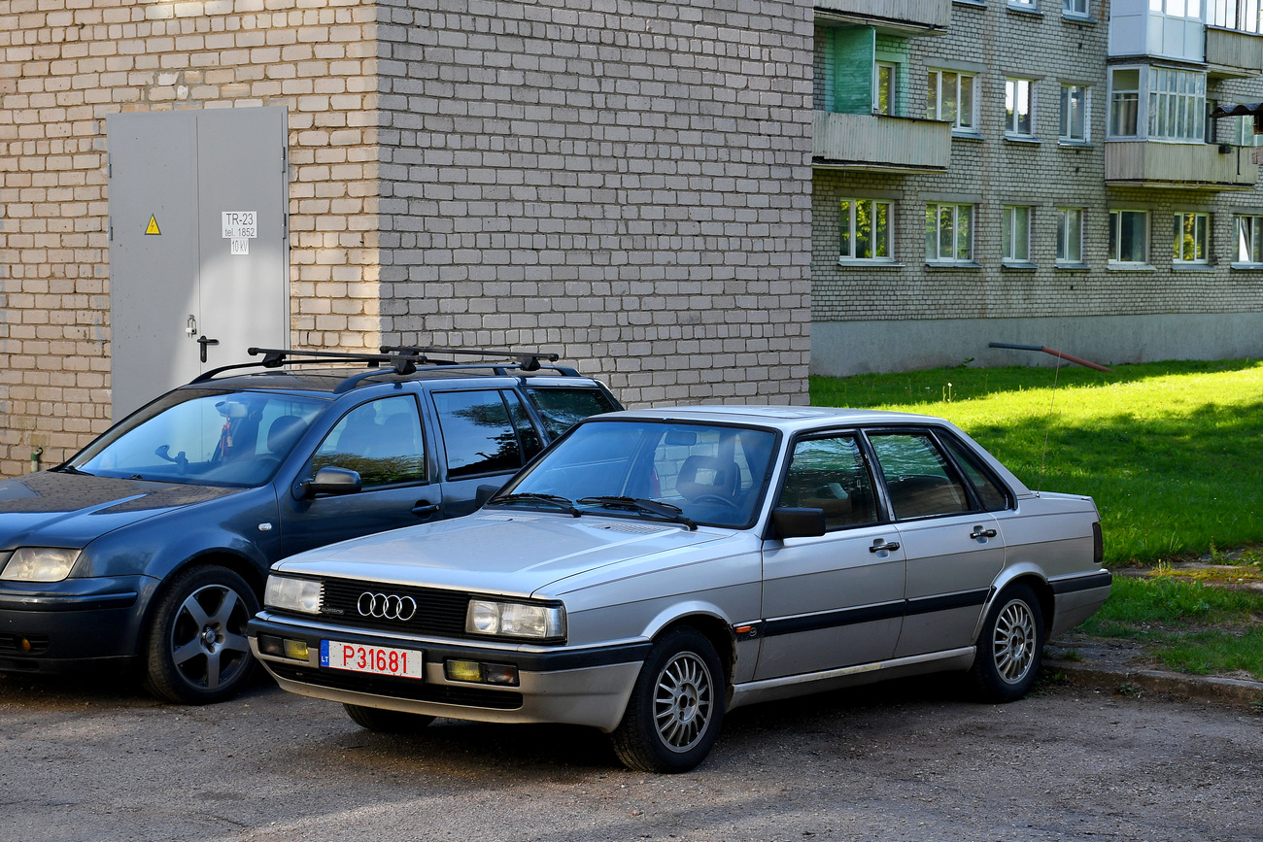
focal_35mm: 57
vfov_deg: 23.8
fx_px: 2000
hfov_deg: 35.0
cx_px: 632
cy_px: 421
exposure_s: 1/250
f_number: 6.3
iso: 200
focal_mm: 38
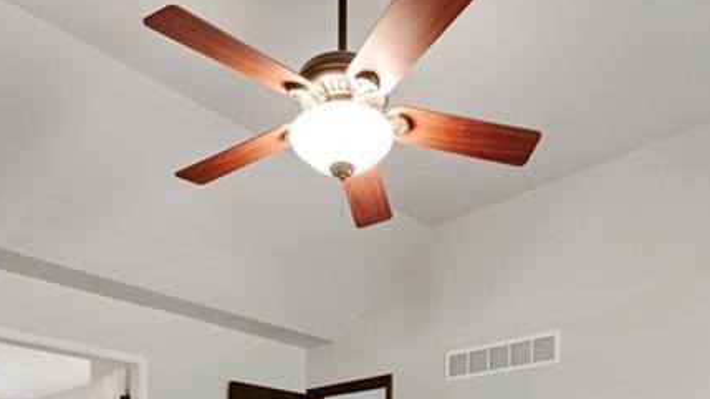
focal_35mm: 35
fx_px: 659
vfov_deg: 27.6
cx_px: 377
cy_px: 530
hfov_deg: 56.6
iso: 100
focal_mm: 14
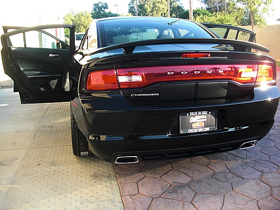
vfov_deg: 39.7
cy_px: 105
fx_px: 291
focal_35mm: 36
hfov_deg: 51.4
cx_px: 140
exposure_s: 1/100
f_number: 2.8
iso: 50
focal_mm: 6.3
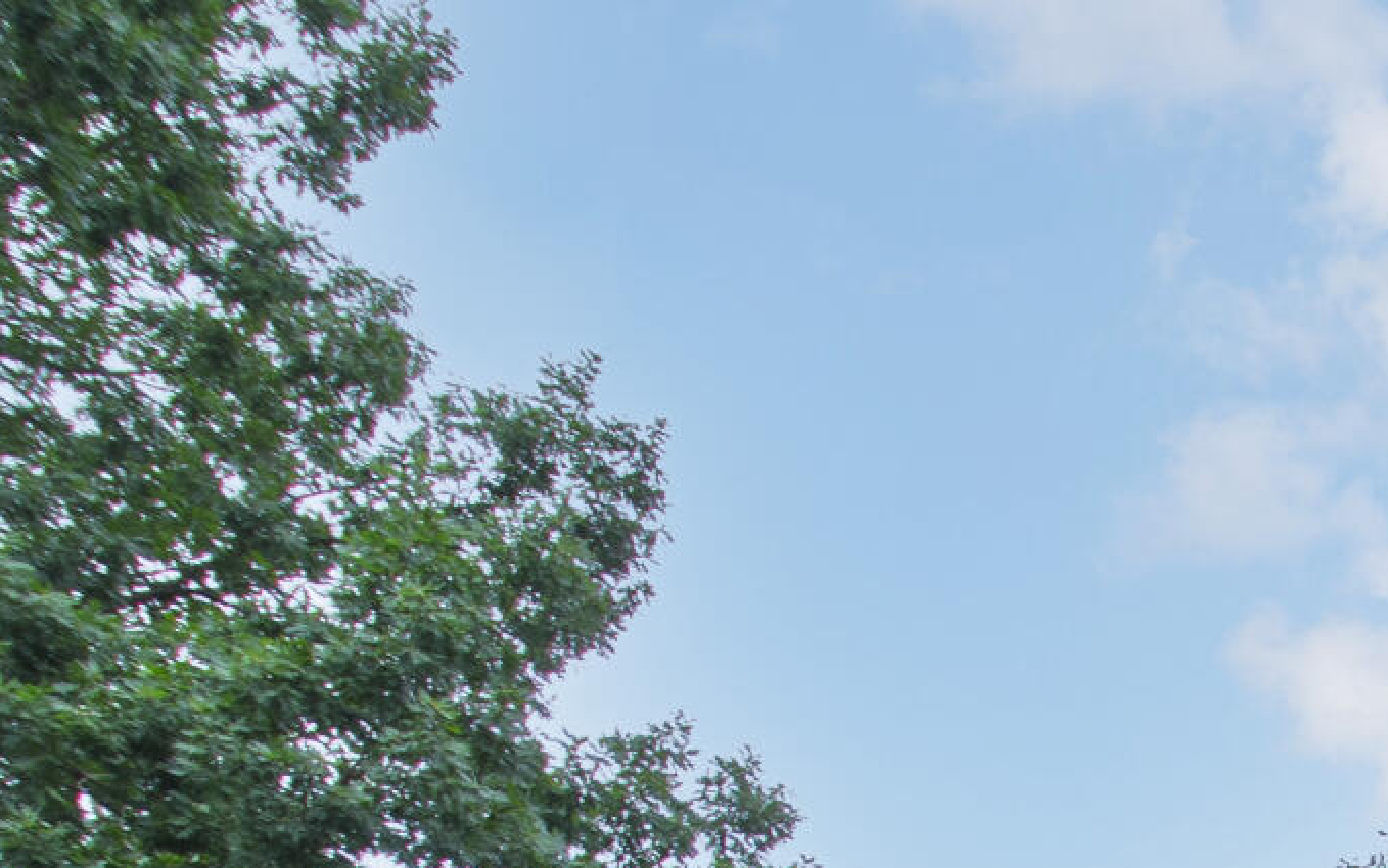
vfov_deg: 13.5
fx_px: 2810
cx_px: 2490
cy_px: 2010
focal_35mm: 74
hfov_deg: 20.1
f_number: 8
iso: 100
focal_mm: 11
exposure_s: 1/40
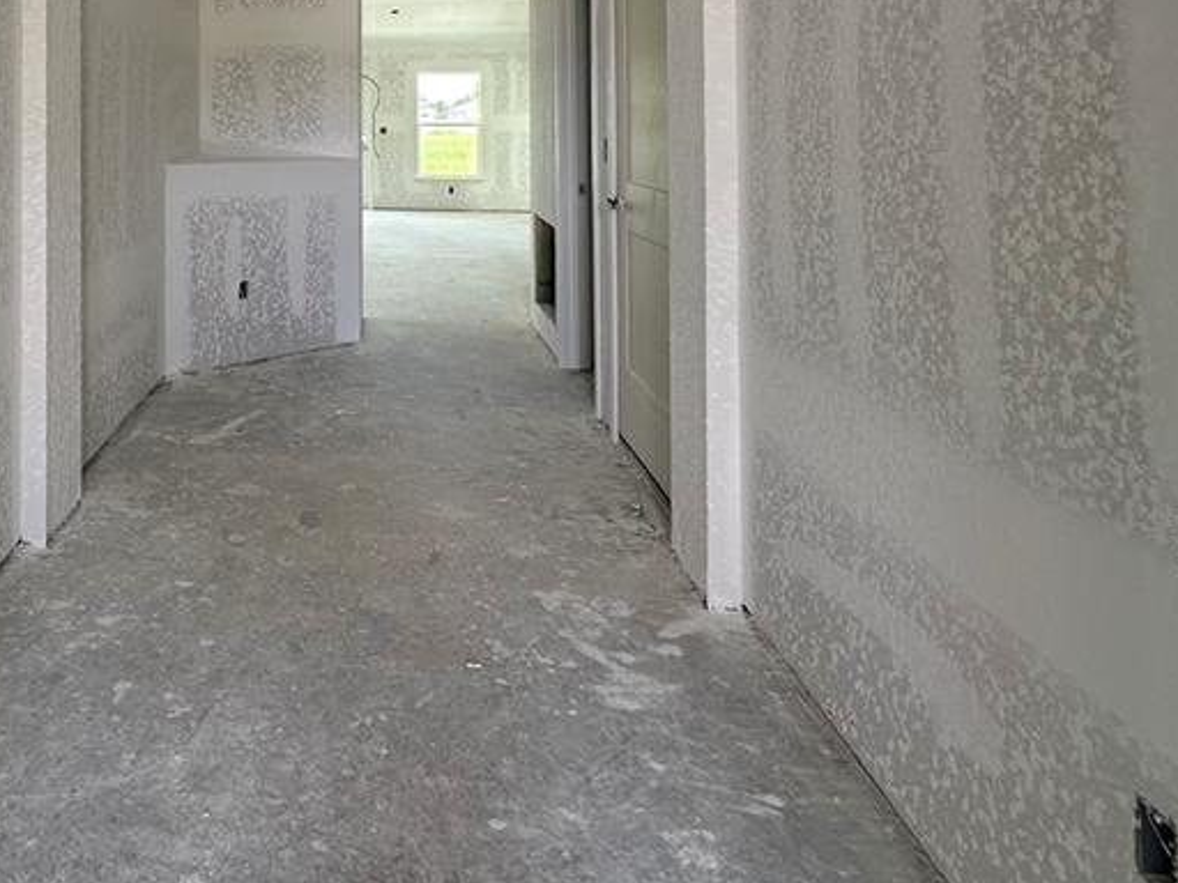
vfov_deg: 45.4
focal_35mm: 28
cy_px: 99
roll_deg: -0.4
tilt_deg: +2.4
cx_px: 193
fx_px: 953
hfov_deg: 57.4
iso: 80
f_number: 2.2
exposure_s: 1/99
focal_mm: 2.22
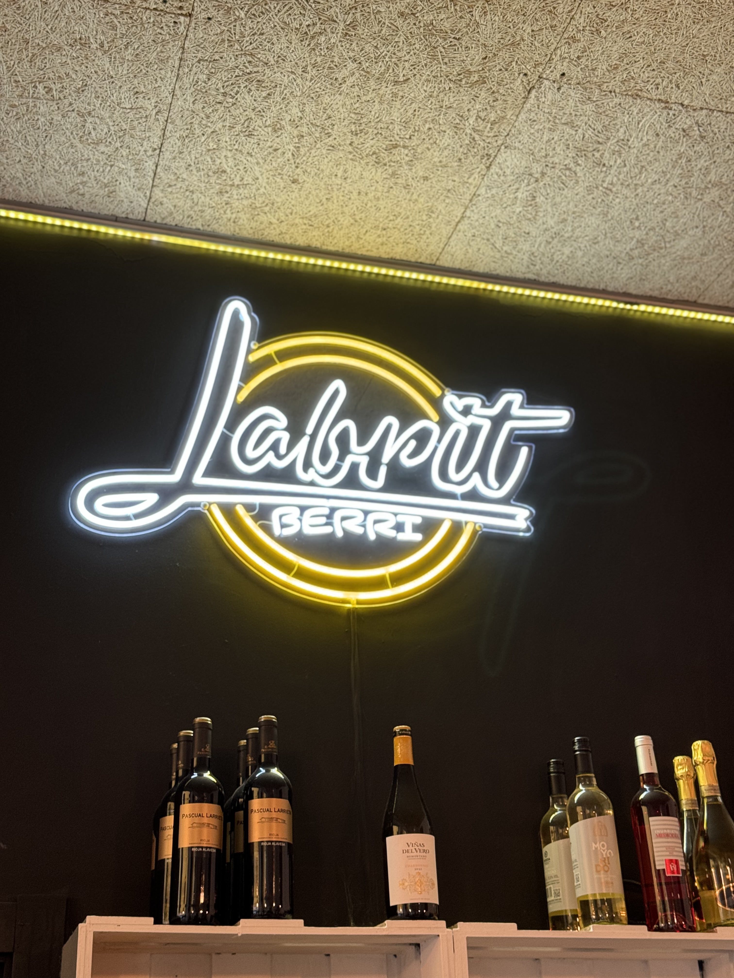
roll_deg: +2.6
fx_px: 1357
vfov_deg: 39.7
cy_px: 489
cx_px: 367
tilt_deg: +26.9
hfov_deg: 30.3
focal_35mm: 48
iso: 50
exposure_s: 1/50
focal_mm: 6.76
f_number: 1.78
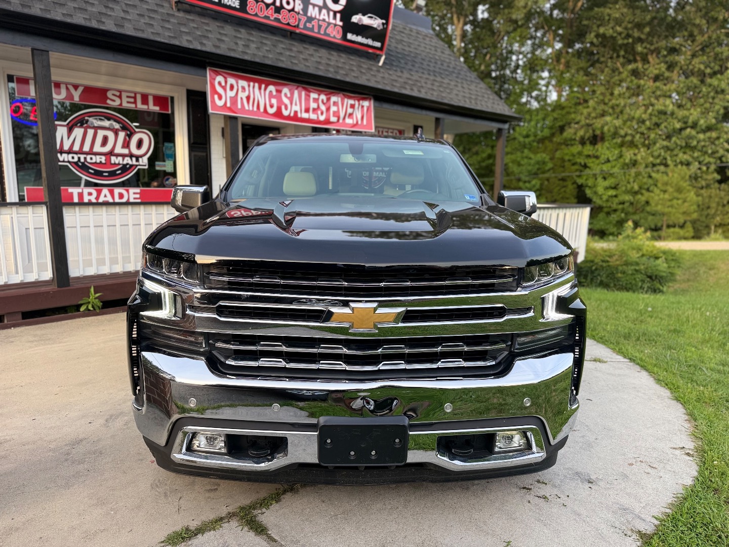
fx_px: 505
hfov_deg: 71.6
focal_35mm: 24
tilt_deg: -8.4
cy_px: 274
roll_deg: -1.1
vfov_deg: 56.8
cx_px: 364
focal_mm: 6.76
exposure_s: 1/464
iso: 100
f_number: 1.78
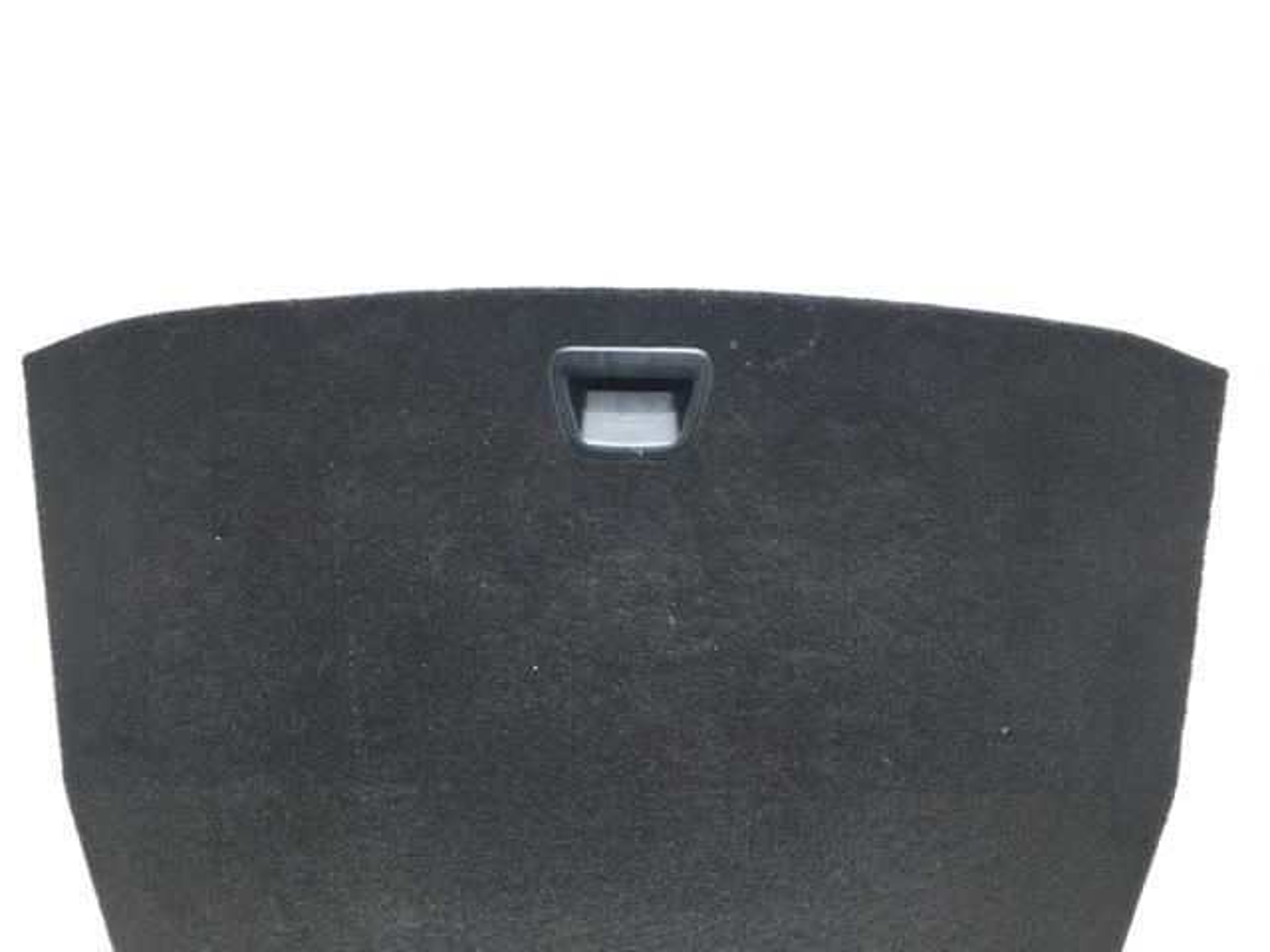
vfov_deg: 48.2
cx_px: 635
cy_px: 476
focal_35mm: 29
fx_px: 1064
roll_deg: -1.2
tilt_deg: -28.9
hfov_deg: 61.7
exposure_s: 1/128
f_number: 2.2
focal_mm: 4.15
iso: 25
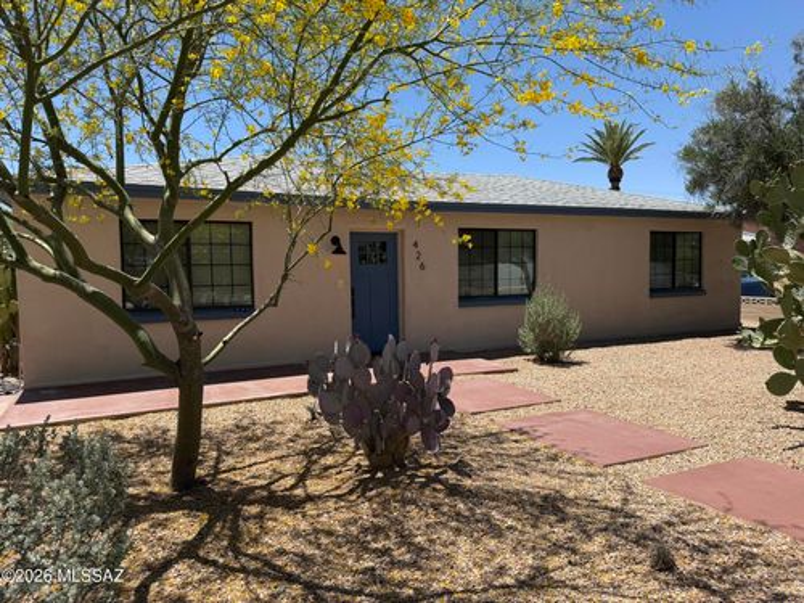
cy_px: 302
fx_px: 557
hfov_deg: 71.6
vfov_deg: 56.8
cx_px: 402
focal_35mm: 24
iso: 80
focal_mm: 6.76
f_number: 1.78
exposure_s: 1/3584
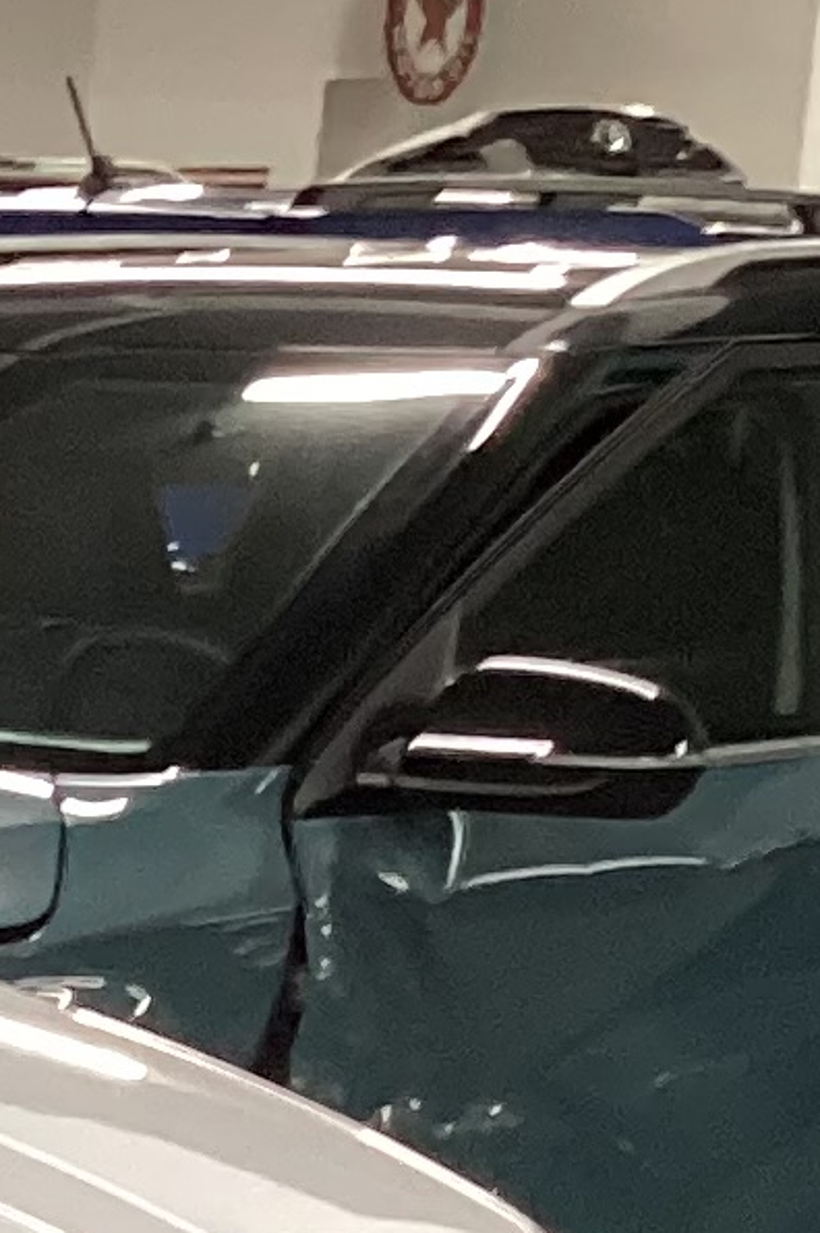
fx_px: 6054
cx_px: -2539
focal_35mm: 177
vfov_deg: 11.1
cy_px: 1875
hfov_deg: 6.3
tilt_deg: -15.5
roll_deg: -0.2
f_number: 2.4
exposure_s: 1/50
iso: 160
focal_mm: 3.3
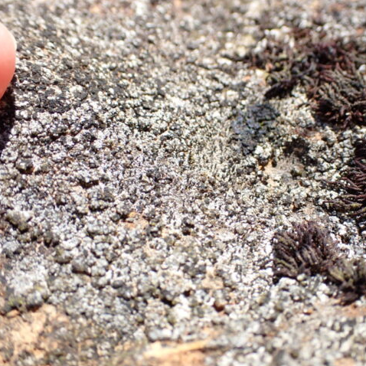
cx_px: 228
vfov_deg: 37.6
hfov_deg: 37.3
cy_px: 183
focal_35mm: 45
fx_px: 538
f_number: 3.5
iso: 100
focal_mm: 6.83
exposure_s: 1/320
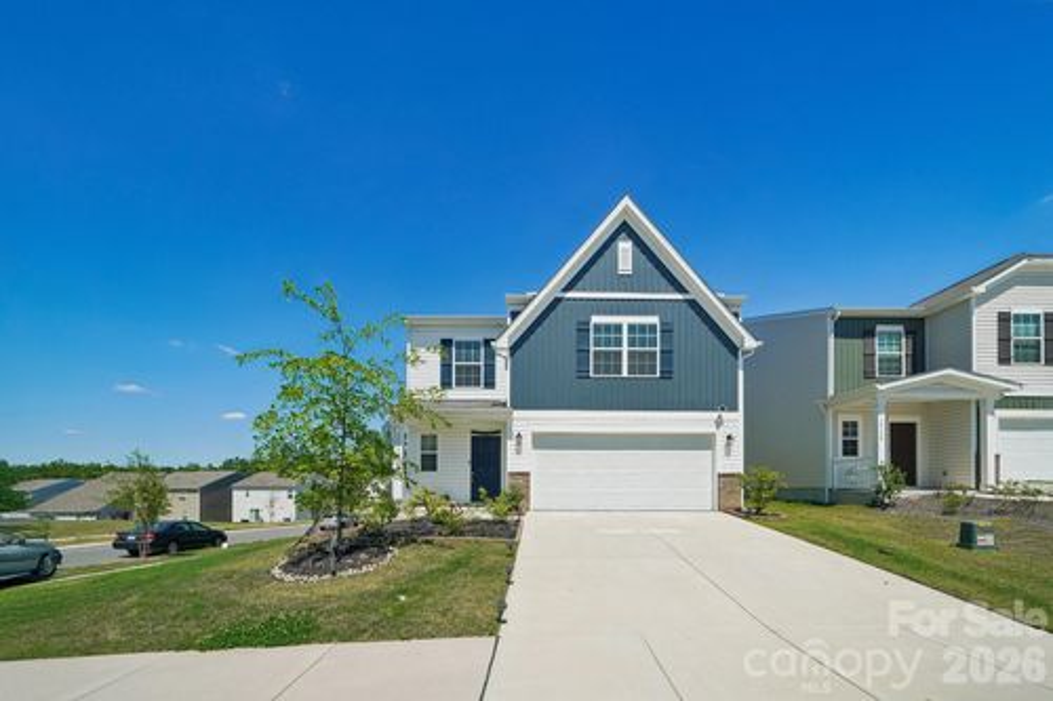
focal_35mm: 15
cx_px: 526
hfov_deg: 100.4
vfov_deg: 77.3
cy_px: 350
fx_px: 439
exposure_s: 1/250
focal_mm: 10
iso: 100
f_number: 8
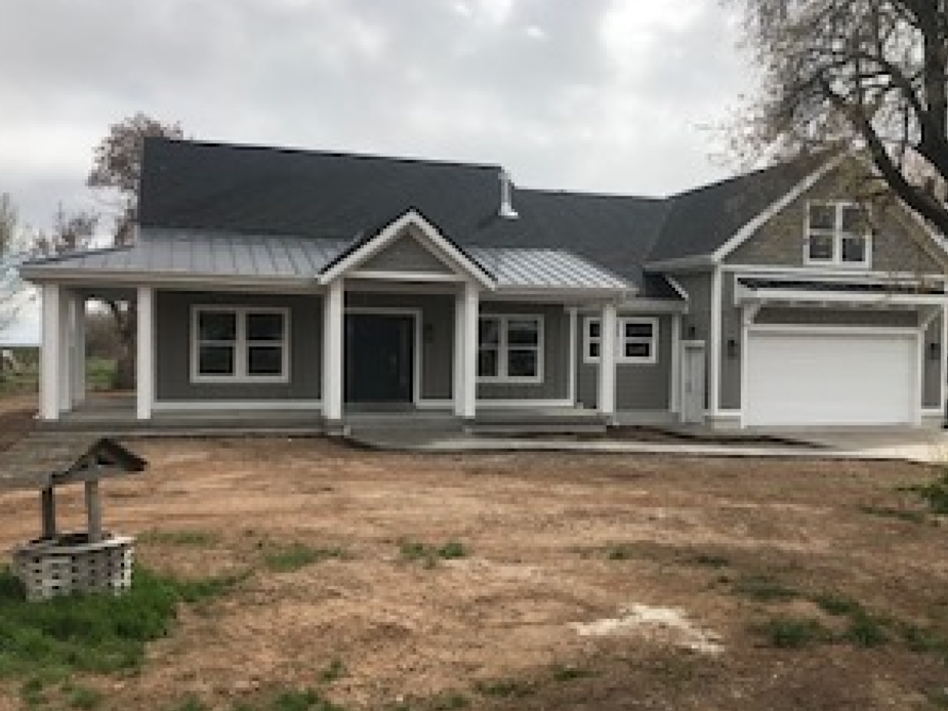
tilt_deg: -0.3
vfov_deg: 45.4
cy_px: 373
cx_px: 449
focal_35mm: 31
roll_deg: -1.3
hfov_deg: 58.3
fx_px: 849
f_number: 1.8
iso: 20
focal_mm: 3.99
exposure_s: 1/3300
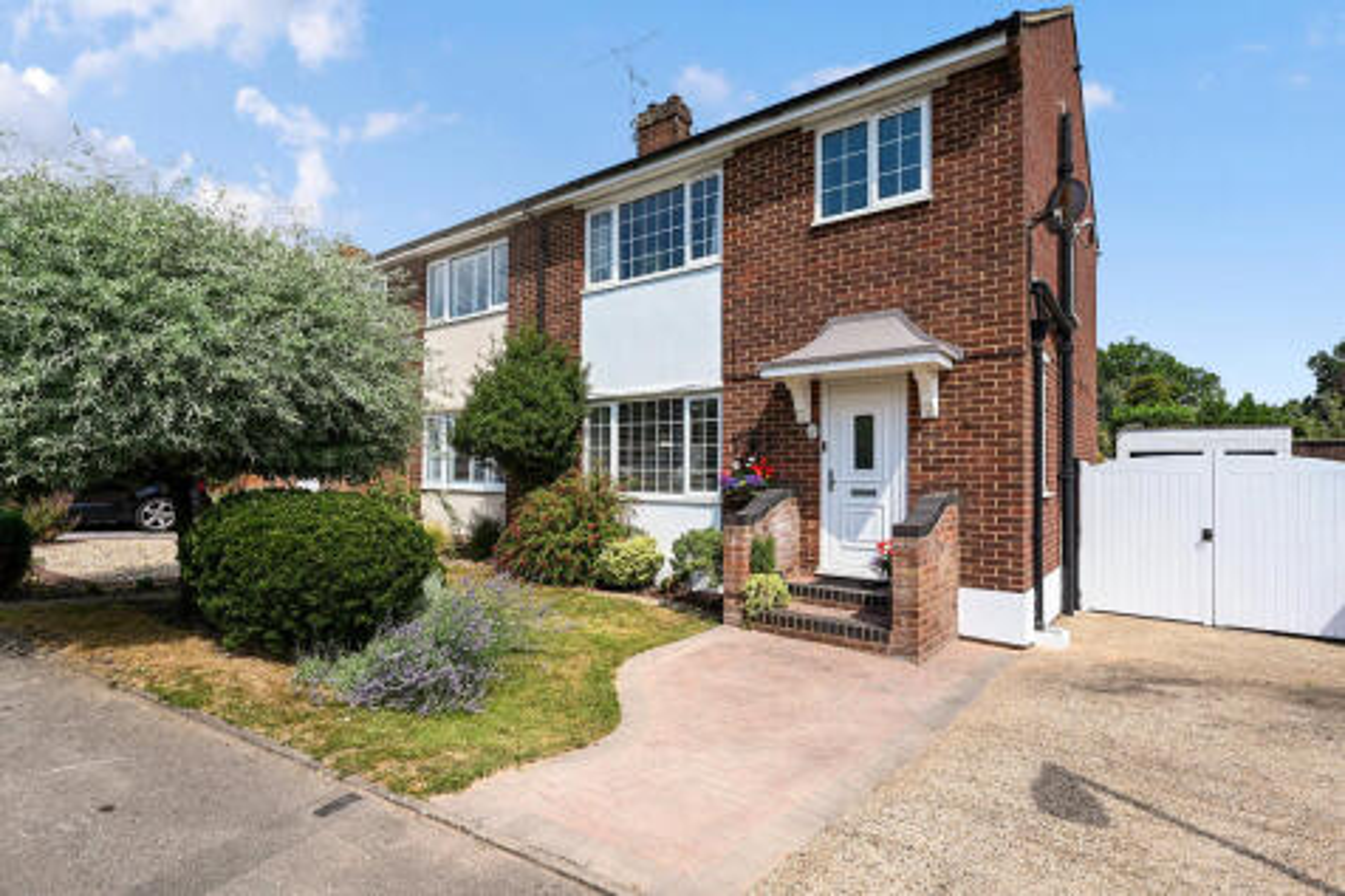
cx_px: 672
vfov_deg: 70.4
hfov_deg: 93.3
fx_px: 635
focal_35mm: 17
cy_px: 448
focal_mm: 17
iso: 400
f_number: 6.3
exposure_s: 1/2000
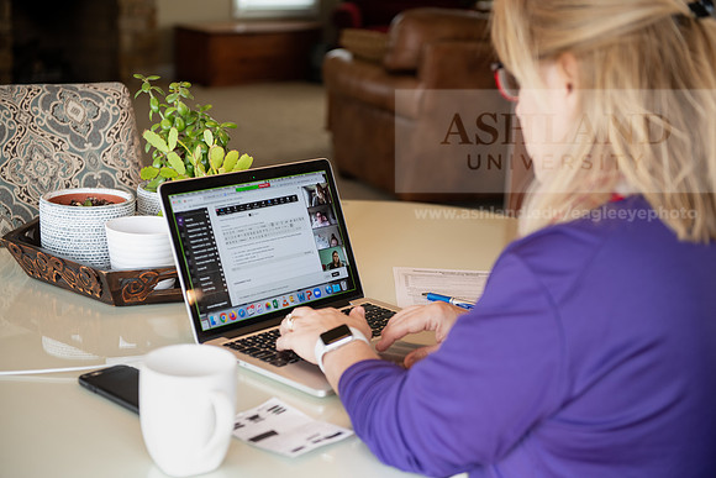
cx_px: 358
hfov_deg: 32.4
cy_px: 239
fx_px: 1233
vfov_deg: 21.9
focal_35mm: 62
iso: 800
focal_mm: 62
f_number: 3.5
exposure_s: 1/125
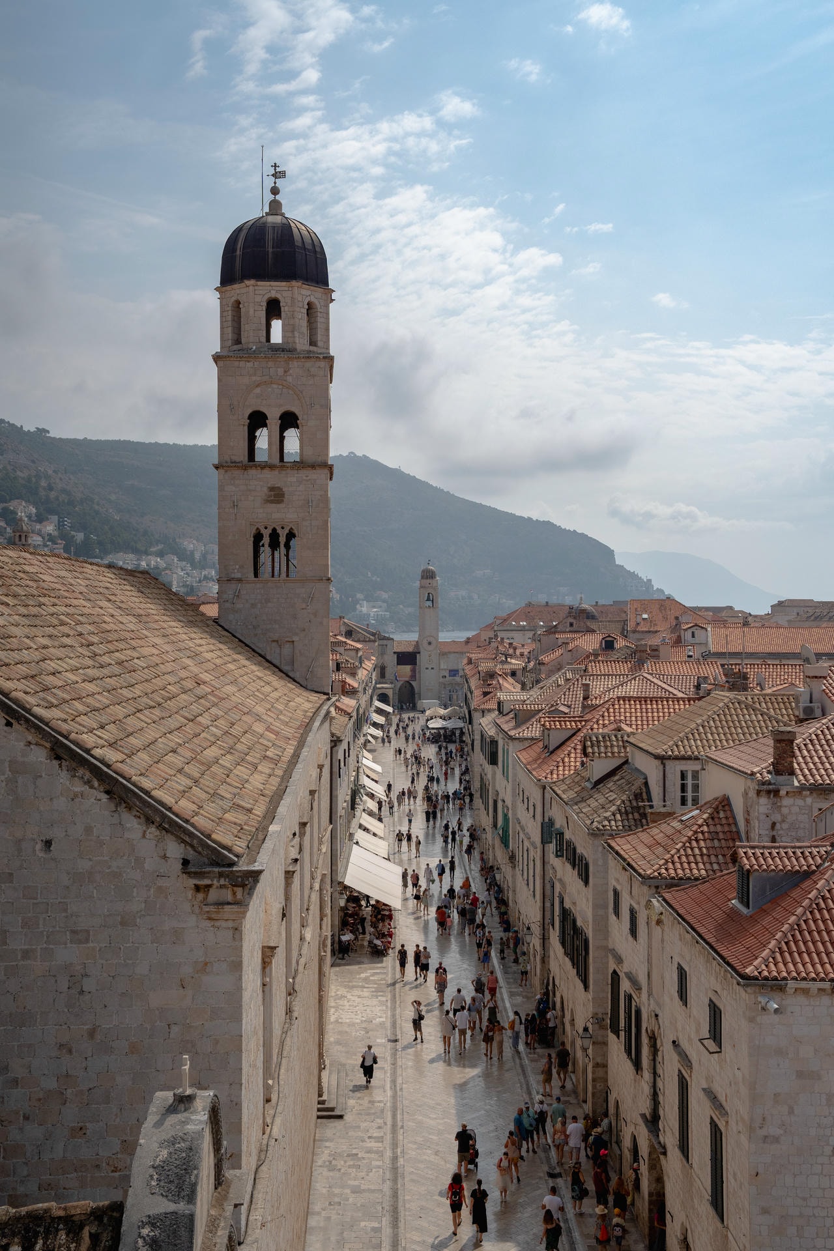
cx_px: 417
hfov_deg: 35.1
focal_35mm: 38
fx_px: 1320
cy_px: 626
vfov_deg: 50.7
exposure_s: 1/8000
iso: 1250
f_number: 5.6
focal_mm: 38
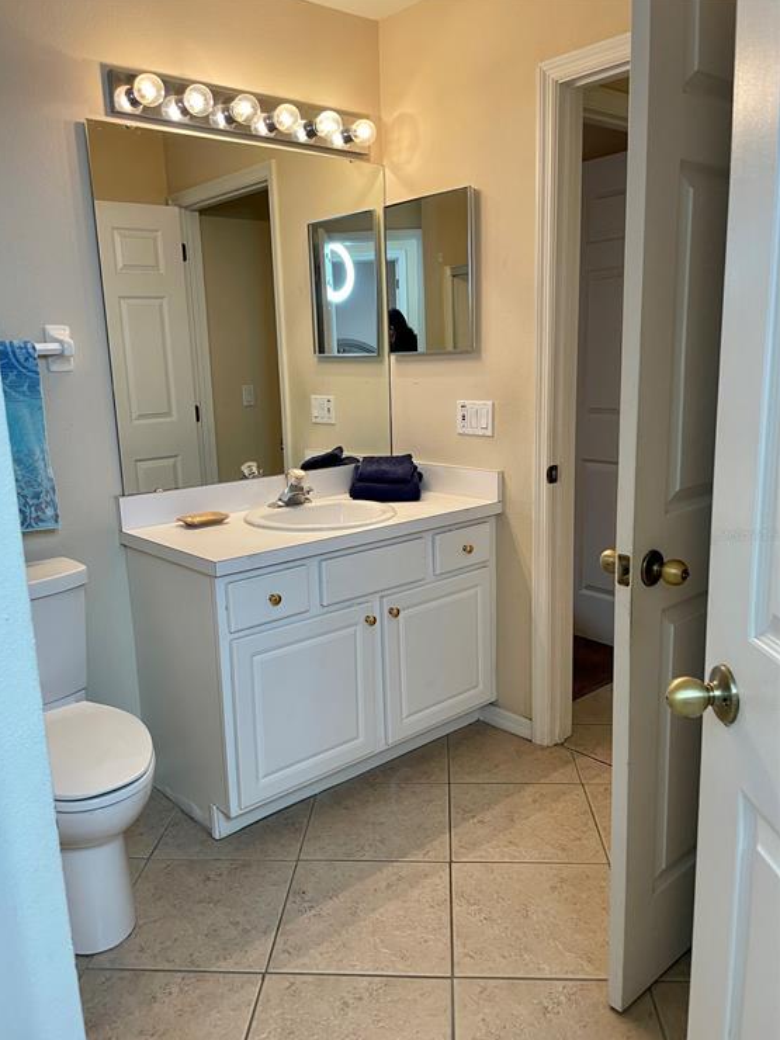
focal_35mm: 27
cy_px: 534
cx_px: 377
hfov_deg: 51.3
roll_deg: +1.9
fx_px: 811
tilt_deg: -13.0
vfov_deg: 65.3
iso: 80
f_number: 1.6
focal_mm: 4.2
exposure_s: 1/60
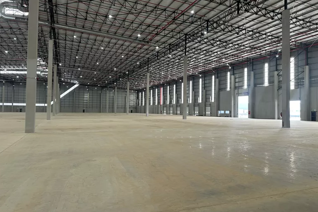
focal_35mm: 26
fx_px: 230
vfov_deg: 49.5
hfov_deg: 69.4
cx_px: 155
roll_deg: -0.9
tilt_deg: +2.2
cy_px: 102
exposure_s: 1/100
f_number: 1.78
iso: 125
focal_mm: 6.86
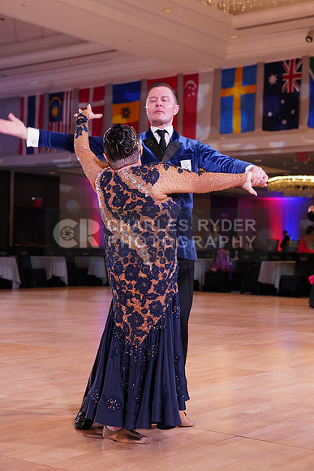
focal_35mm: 61
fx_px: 798
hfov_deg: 22.3
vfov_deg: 32.9
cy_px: 236
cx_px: 157
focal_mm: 61
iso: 1250
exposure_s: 1/160
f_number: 5
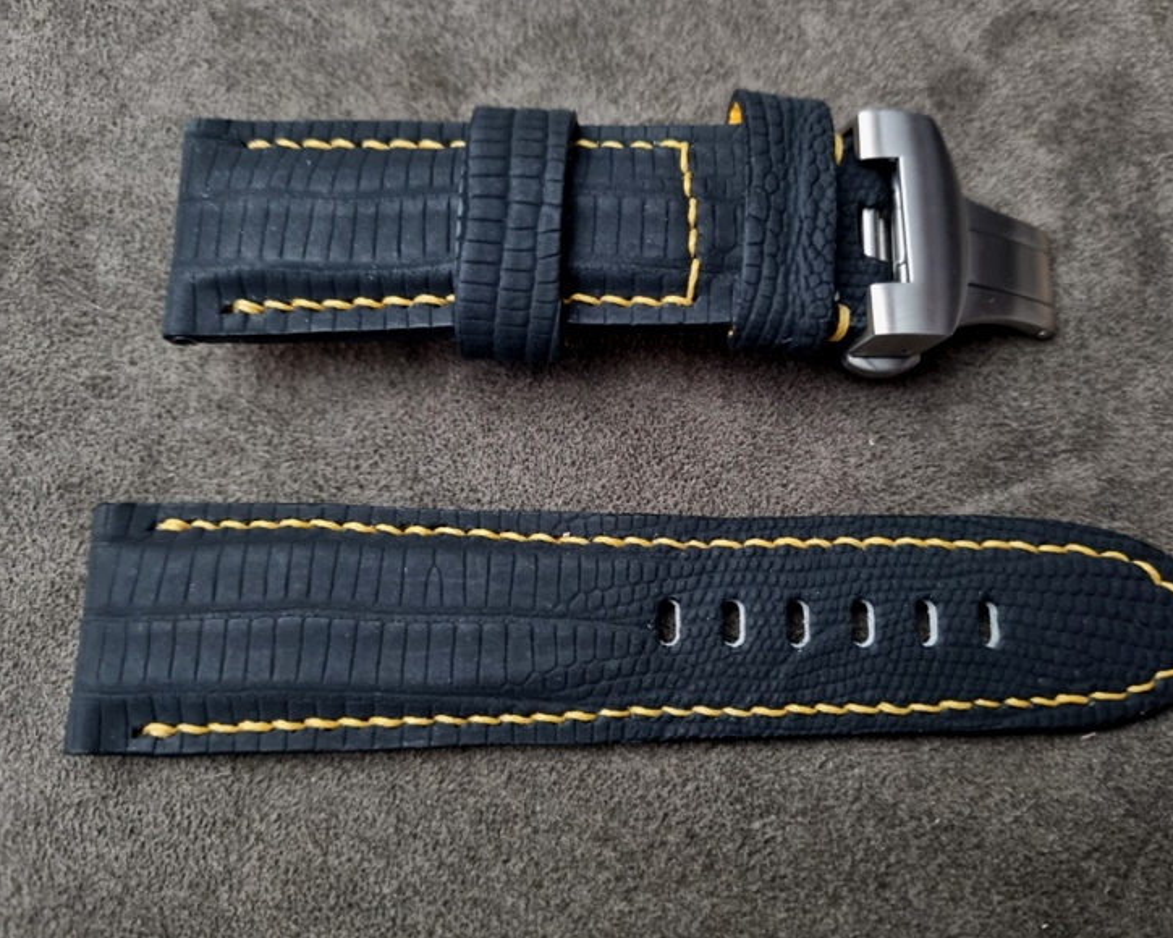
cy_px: 471
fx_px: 972
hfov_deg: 62.1
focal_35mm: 28
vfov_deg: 51.5
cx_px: 642
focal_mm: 5.4
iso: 1250
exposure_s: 1/25
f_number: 1.8
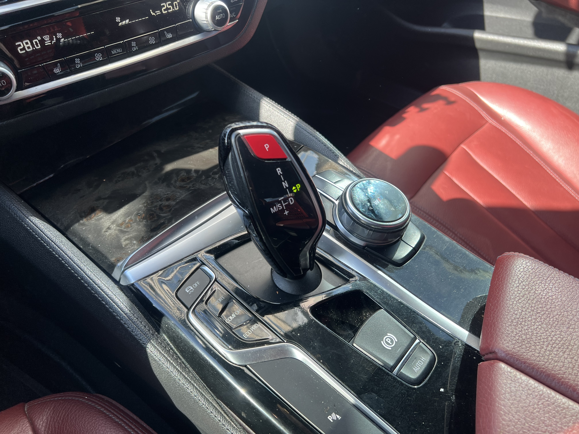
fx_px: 435
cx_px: 290
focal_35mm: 26
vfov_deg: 53.1
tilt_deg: -44.8
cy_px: 217
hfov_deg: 67.3
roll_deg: -3.9
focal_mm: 5.7
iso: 50
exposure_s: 1/214
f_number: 1.5
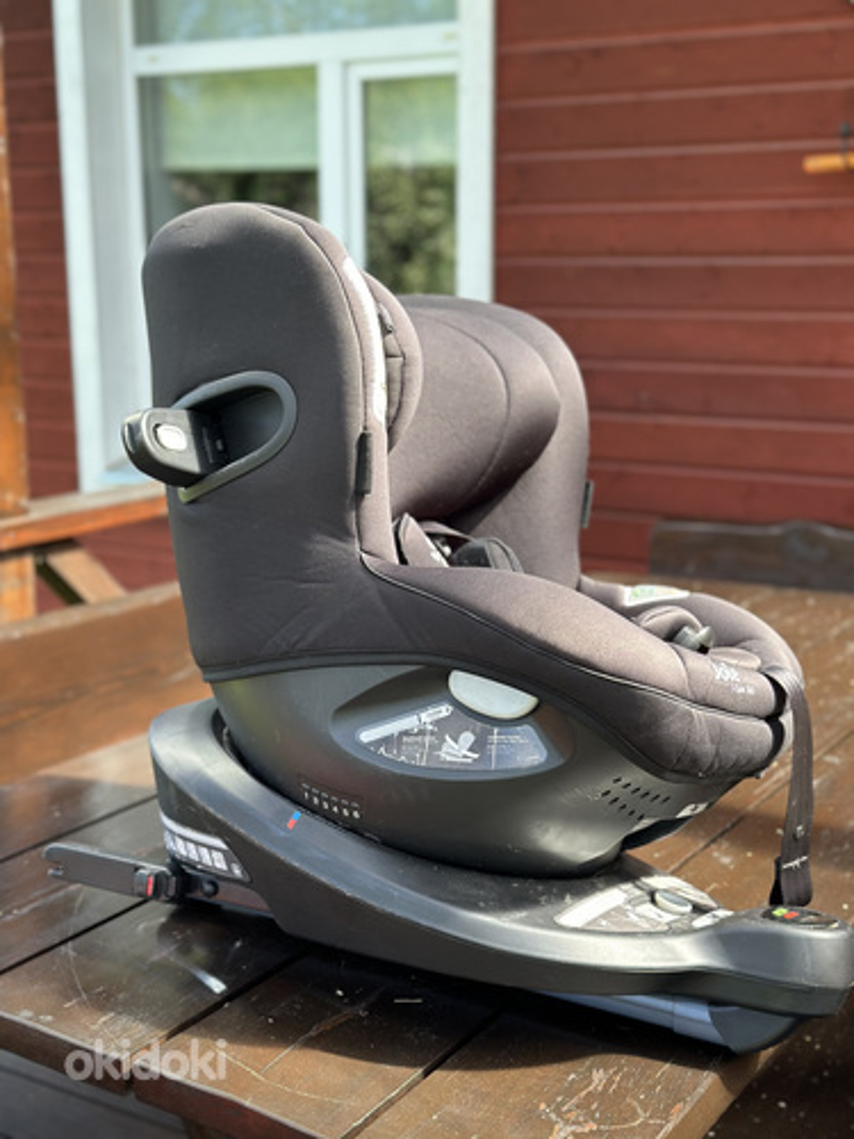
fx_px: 1579
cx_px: 427
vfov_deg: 39.7
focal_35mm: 48
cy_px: 570
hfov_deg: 30.3
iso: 80
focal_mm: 6.86
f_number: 1.78
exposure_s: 1/471
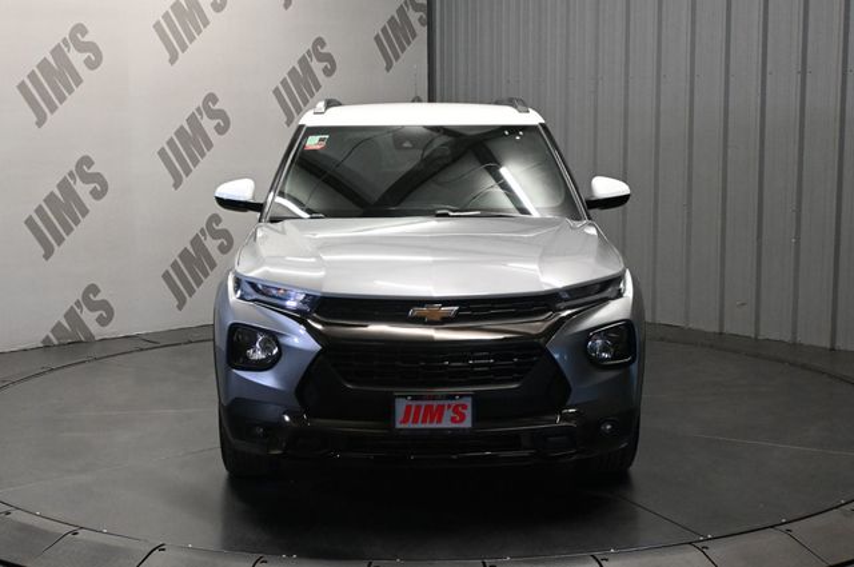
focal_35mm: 46
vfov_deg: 29.3
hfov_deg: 43.0
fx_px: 1084
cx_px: 427
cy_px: 284
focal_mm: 30.5
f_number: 4.8
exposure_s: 1/60
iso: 3600
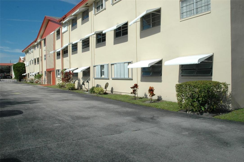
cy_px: 81
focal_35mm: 33
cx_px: 122
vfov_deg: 39.9
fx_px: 223
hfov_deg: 57.3
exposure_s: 1/640
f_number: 13
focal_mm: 22
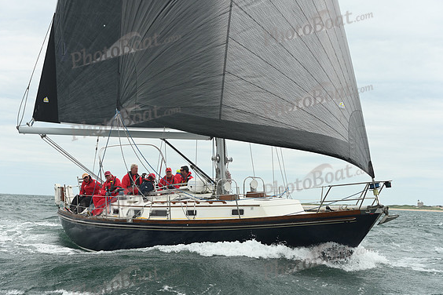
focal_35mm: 72
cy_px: 150
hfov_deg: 28.1
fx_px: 886
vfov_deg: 18.9
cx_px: 222
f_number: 6.3
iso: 400
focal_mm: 70
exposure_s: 1/800
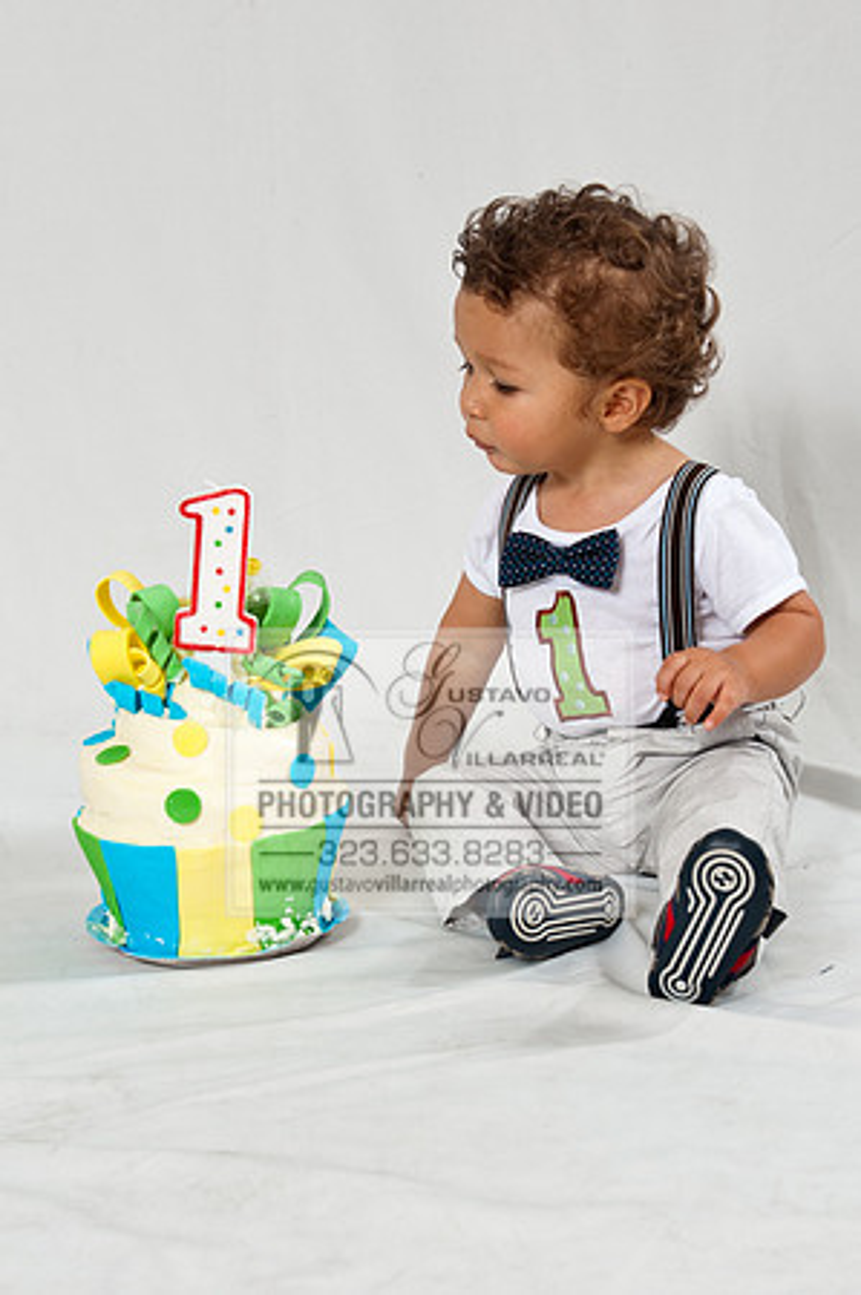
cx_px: 430
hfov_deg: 30.4
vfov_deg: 44.5
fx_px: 1582
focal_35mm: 44
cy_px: 648
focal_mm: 44
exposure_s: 1/200
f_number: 7.1
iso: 200
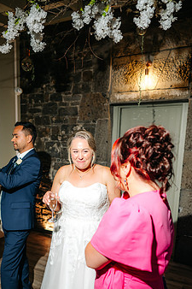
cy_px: 189
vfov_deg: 57.6
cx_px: 76
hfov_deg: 40.9
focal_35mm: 32
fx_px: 256
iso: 320
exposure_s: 1/200
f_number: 2.2
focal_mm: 24
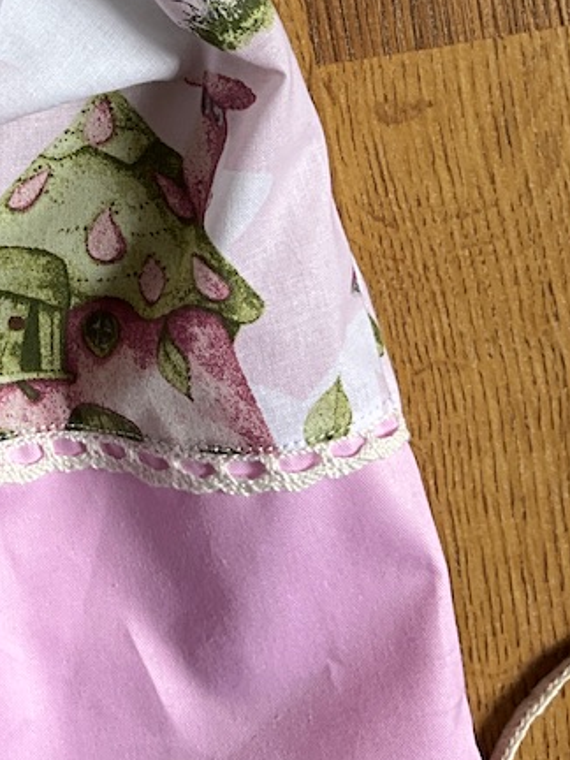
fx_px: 1888
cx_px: -199
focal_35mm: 86
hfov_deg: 16.1
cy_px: -178
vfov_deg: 21.0
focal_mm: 3
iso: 20
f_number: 1.8
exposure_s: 1/122
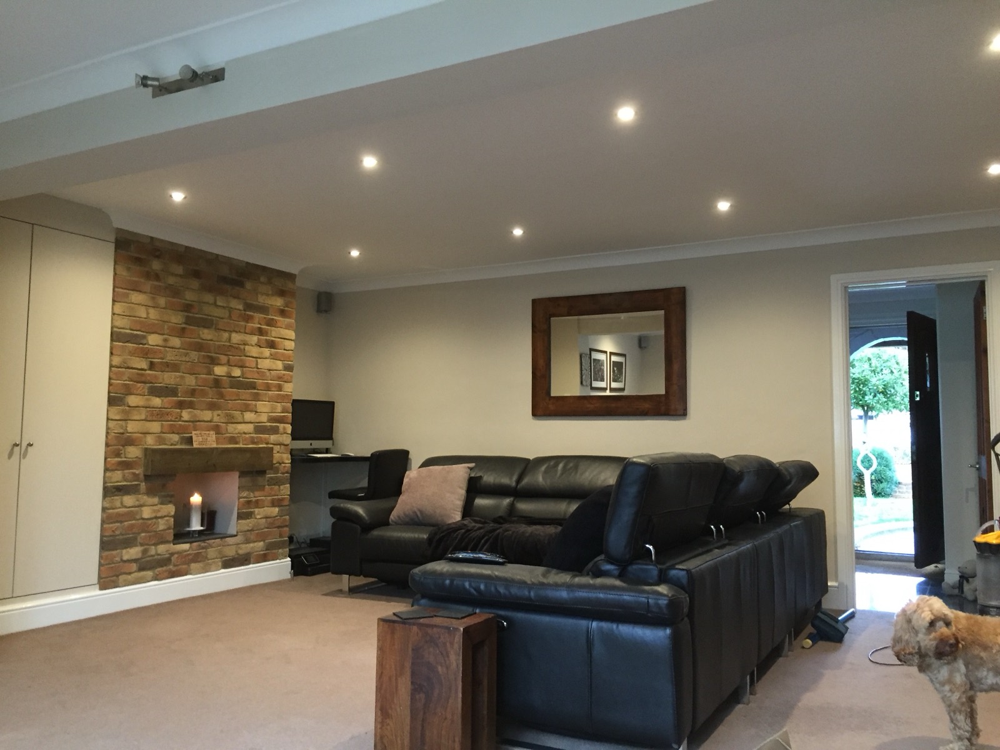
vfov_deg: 48.2
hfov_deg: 61.7
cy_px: 375
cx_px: 500
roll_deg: +1.1
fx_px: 838
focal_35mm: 29
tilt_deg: +4.8
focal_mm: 4.15
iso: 250
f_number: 2.2
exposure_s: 1/33
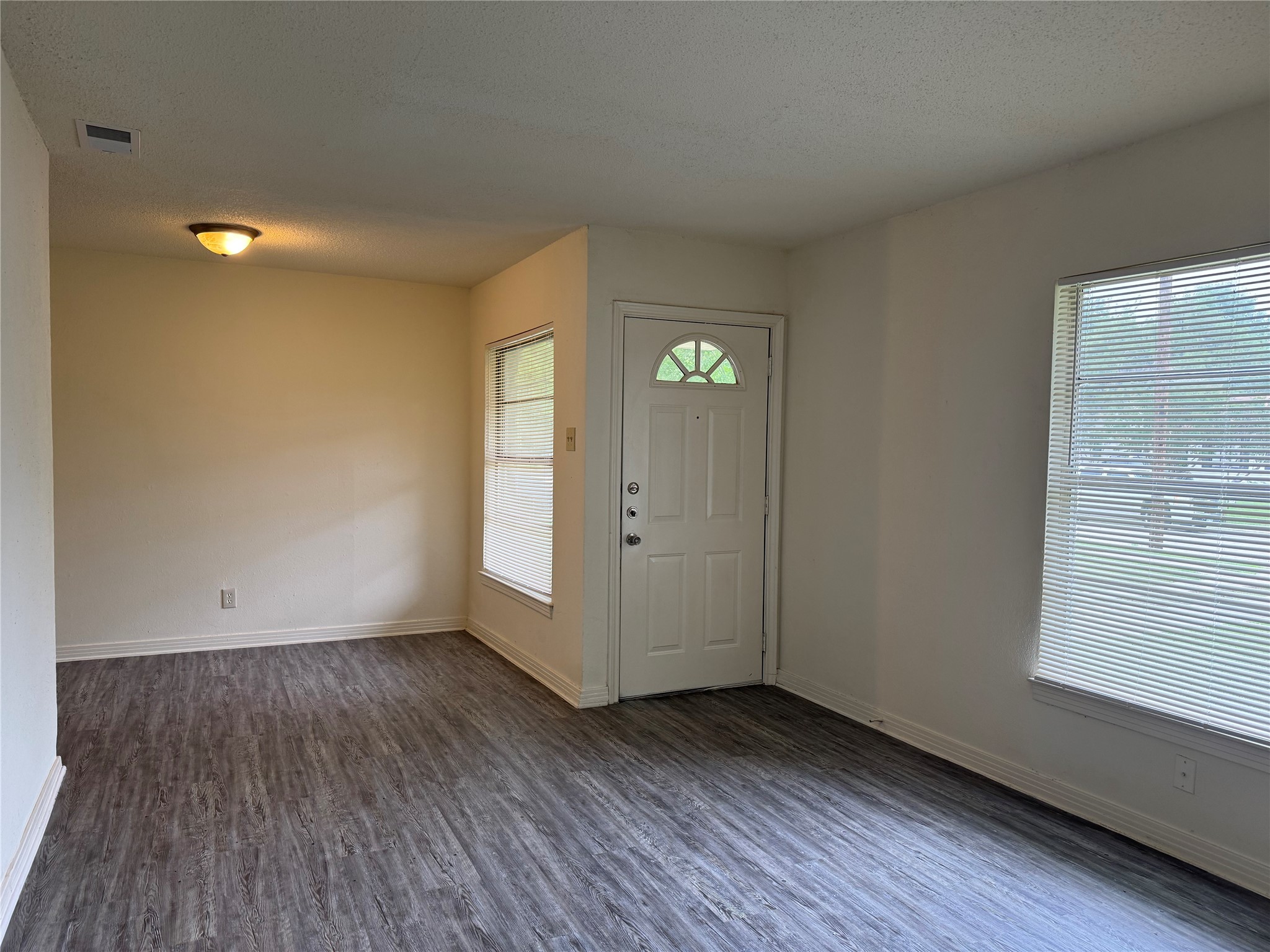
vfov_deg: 56.8
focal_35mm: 24
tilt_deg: -2.4
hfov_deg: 71.6
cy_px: 476
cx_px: 635
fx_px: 881
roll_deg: -0.7
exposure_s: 1/120
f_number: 1.78
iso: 160
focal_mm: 6.76
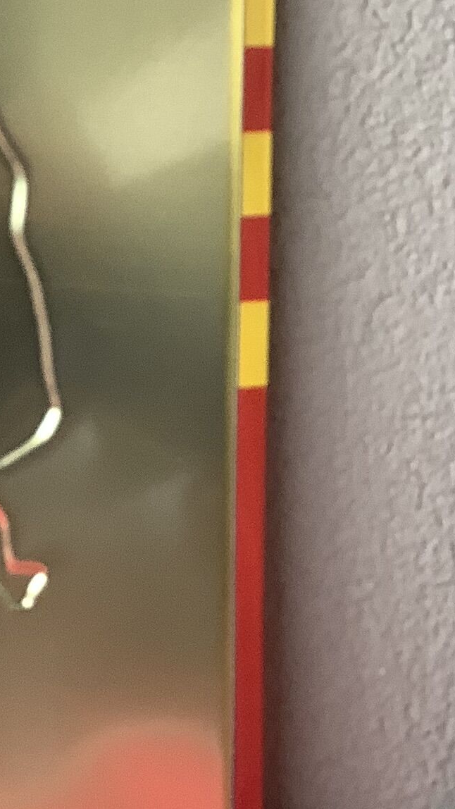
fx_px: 2058
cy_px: 196
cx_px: -161
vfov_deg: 22.0
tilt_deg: -11.9
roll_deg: -1.2
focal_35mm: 96
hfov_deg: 12.2
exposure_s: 1/50
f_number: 2.4
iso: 64
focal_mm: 3.3
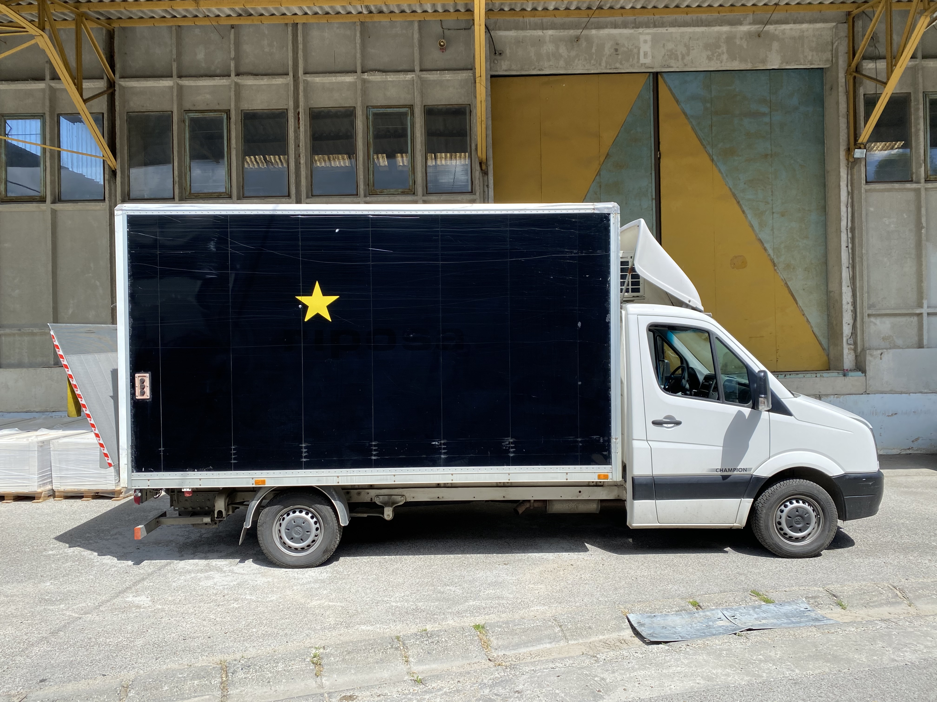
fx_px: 704
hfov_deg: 67.3
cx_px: 468
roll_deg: +1.2
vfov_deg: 53.1
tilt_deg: +0.3
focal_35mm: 26
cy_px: 351
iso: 32
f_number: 1.8
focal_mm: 4.25
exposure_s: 1/2028
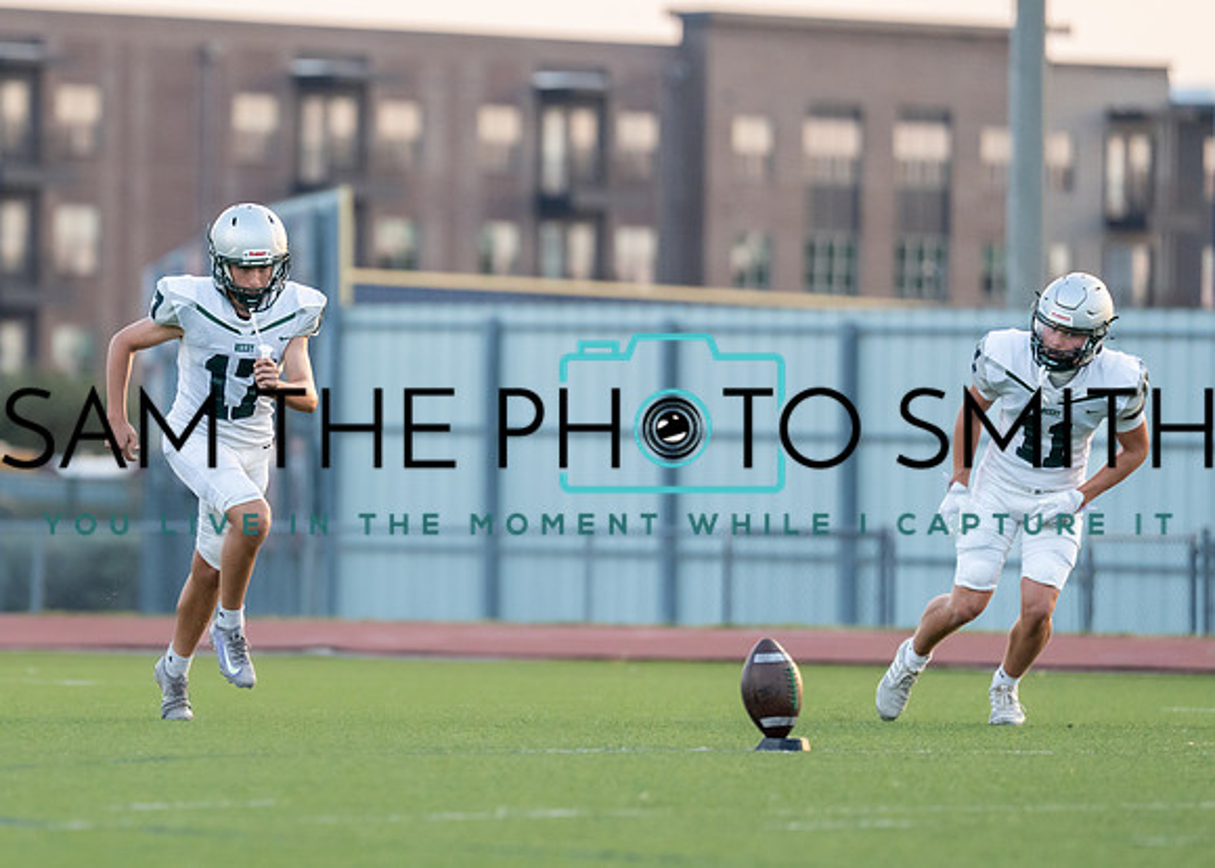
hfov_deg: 5.3
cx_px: 248
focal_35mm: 381
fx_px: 13151
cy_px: 400
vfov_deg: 3.8
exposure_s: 1/1000
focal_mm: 200
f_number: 2.8
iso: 640
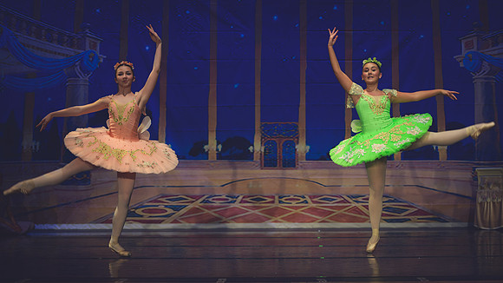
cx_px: 259
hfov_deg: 27.4
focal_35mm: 77
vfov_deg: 15.6
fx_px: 1033
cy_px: 164
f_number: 2.8
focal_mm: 70
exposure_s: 1/320
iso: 280
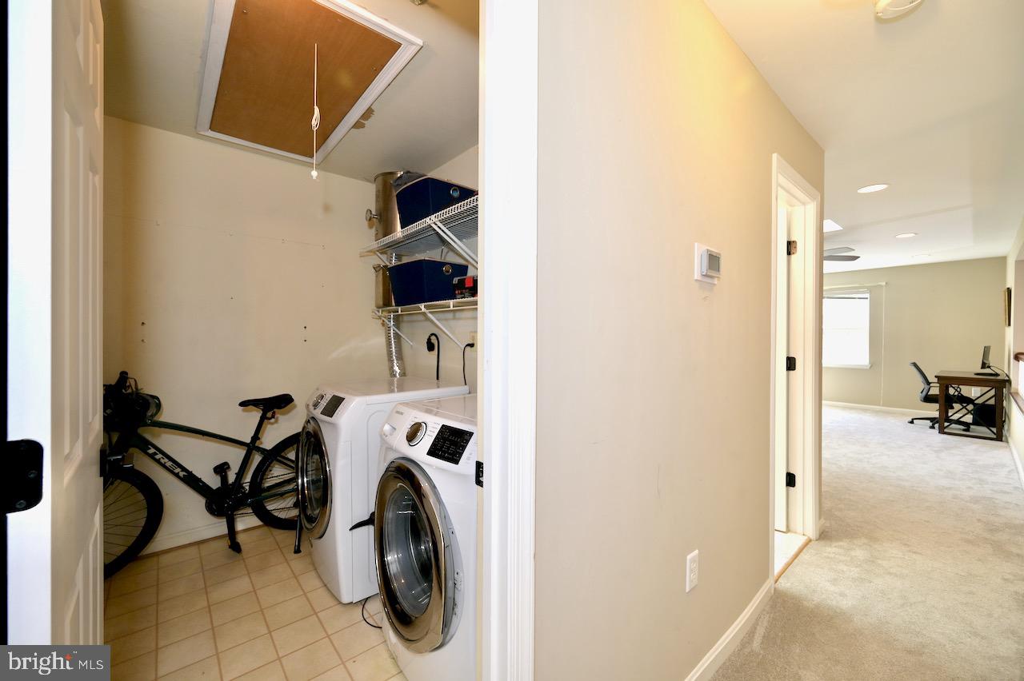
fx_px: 398
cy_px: 340
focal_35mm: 14
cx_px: 512
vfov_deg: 81.1
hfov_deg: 104.3
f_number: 6.3
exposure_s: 1/40
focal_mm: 14
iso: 320
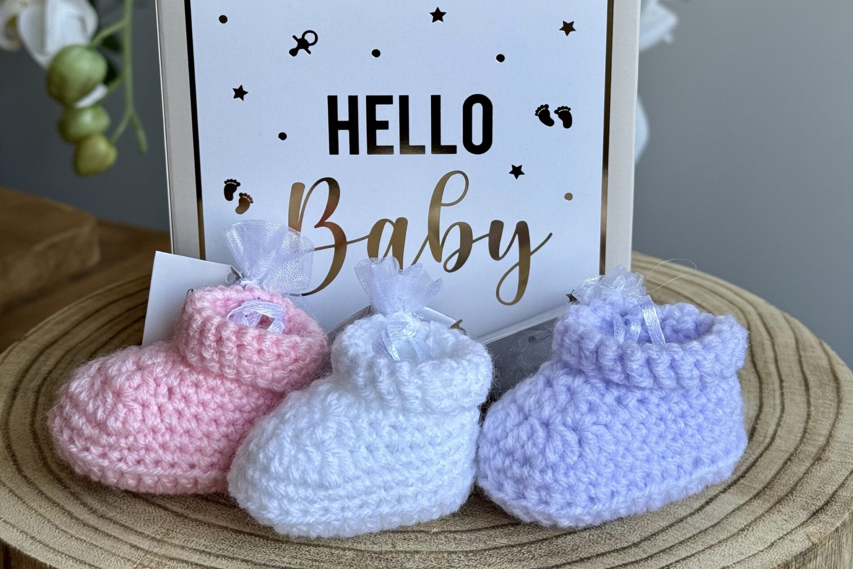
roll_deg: +1.5
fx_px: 1587
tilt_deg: -18.7
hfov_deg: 30.1
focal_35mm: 67
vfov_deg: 20.2
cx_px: 426
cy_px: 180
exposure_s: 1/181
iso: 50
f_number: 1.78
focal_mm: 6.76
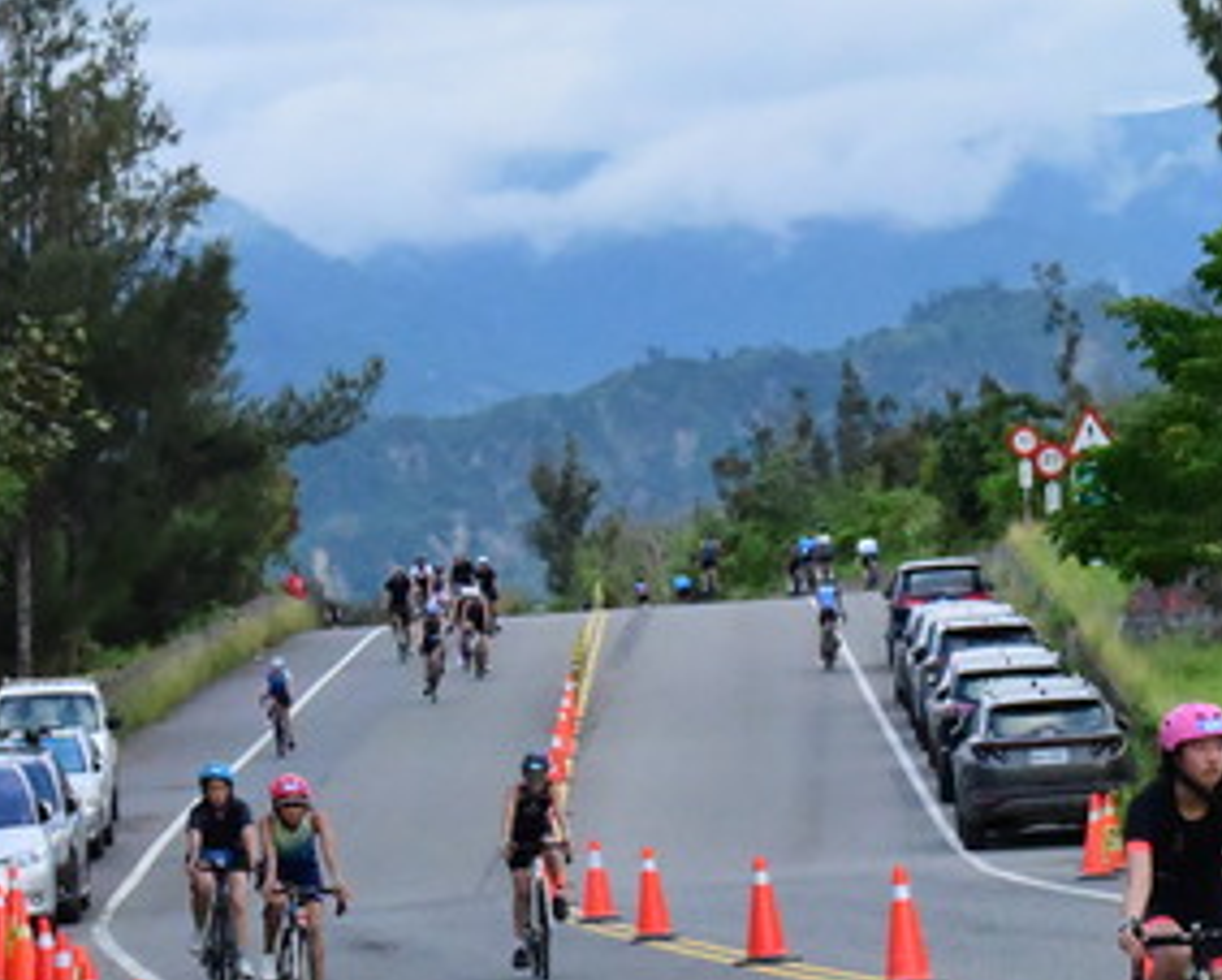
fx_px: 8617
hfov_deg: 8.1
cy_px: 758
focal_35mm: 238
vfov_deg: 6.5
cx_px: 1213
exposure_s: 1/3200
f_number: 14
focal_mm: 92
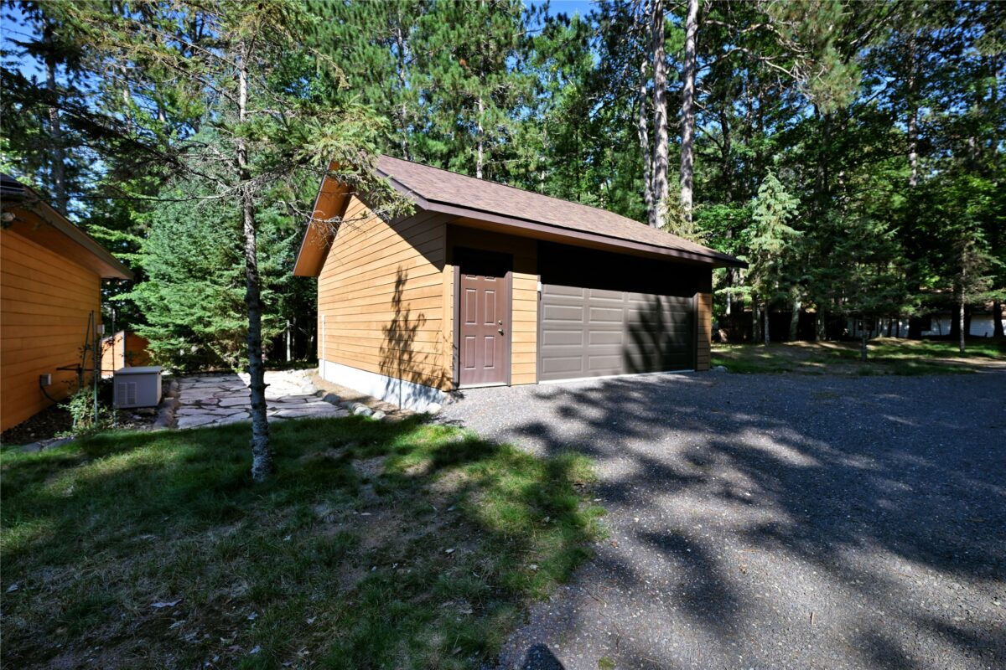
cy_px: 335
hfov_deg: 98.5
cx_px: 503
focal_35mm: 16
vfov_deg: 75.5
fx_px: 433
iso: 250
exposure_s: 1/640
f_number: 5.6
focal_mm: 15.5
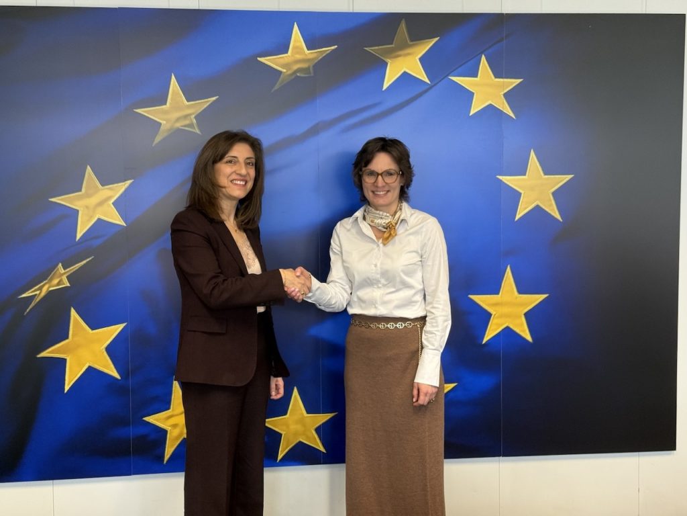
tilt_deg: -4.7
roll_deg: +0.0
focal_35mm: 48
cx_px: 344
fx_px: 953
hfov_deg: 39.7
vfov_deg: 30.3
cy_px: 258
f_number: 1.78
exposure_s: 1/50
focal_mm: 6.76
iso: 200
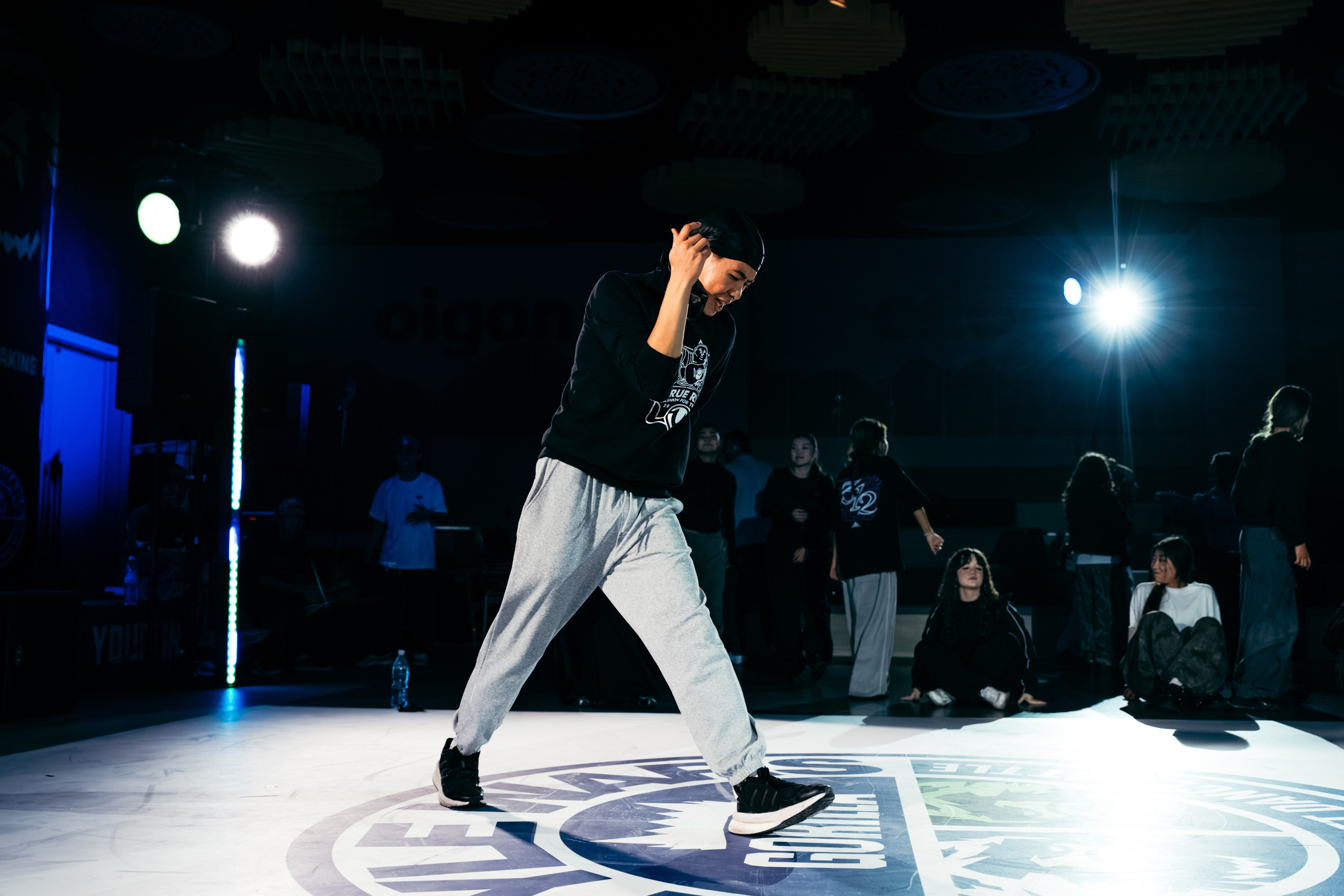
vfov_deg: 36.2
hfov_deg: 52.2
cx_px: 719
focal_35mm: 37
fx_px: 1369
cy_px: 449
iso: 3200
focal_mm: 31
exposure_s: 1/800
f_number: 2.8
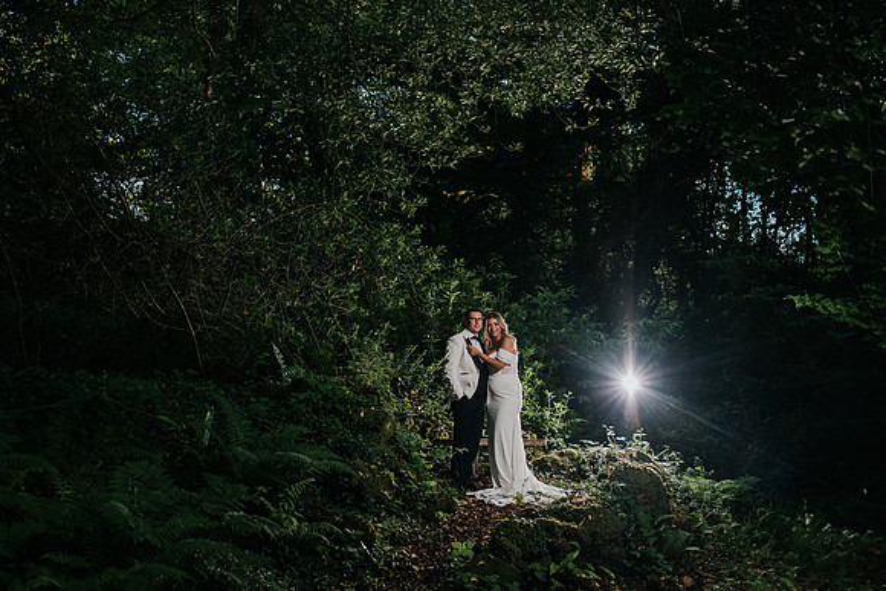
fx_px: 1030
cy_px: 253
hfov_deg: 46.5
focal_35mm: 42
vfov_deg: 32.0
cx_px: 432
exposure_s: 1/2500
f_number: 2
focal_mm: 35
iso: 400
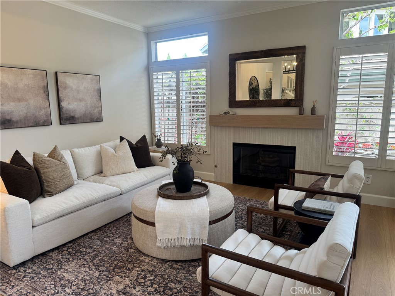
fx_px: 274
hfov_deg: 71.6
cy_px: 148
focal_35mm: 24
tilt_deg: -10.0
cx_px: 198
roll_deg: +0.6
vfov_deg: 56.8
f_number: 1.78
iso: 80
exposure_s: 1/120
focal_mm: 6.76
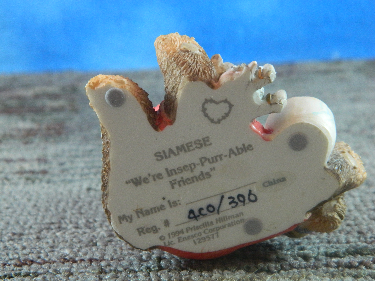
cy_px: 140
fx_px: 910
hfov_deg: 23.3
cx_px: 188
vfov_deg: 17.6
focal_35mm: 84
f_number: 4.2
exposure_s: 1/20
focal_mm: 15.1
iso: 400
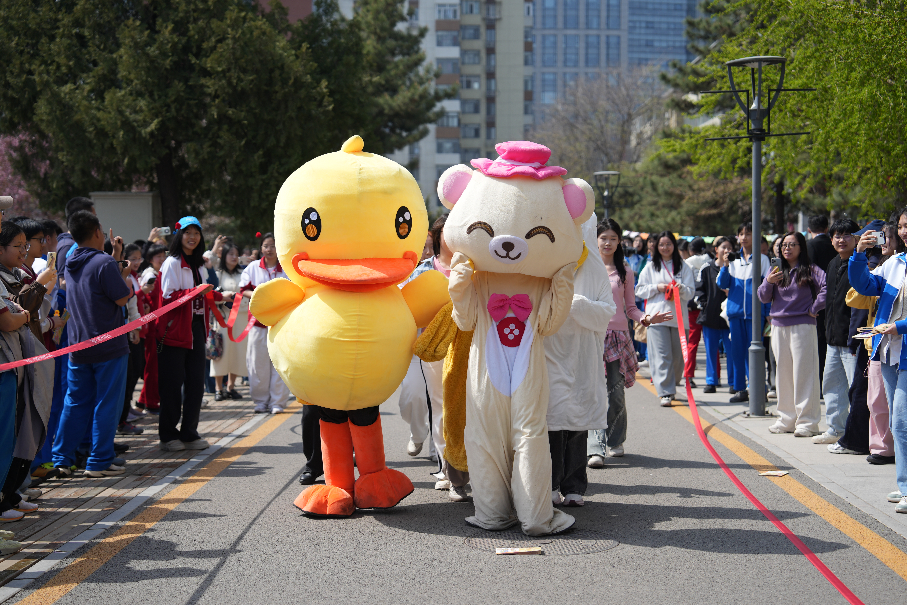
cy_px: 302
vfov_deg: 21.6
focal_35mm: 63
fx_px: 1587
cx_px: 454
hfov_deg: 31.9
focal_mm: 63
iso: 100
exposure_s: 1/1600
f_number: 2.8
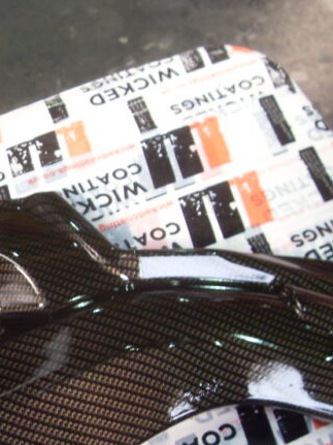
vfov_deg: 29.6
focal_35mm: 65
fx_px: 834
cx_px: 101
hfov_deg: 22.4
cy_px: 297
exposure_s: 1/45
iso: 160
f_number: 2.8
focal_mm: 6.3
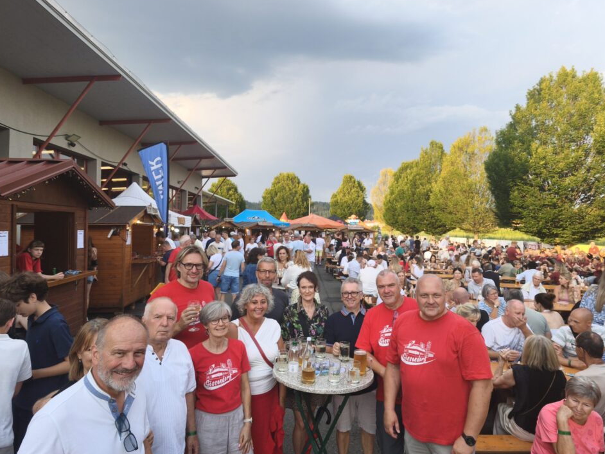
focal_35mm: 25
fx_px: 437
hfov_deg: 69.4
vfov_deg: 54.9
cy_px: 227
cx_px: 313
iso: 50
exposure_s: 1/448
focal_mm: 5.35
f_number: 1.7
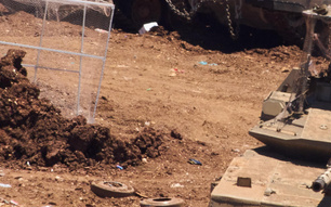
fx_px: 24591
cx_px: 309
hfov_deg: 0.8
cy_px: -12
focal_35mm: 2727
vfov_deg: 0.5
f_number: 8
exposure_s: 1/3200
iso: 400
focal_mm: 800
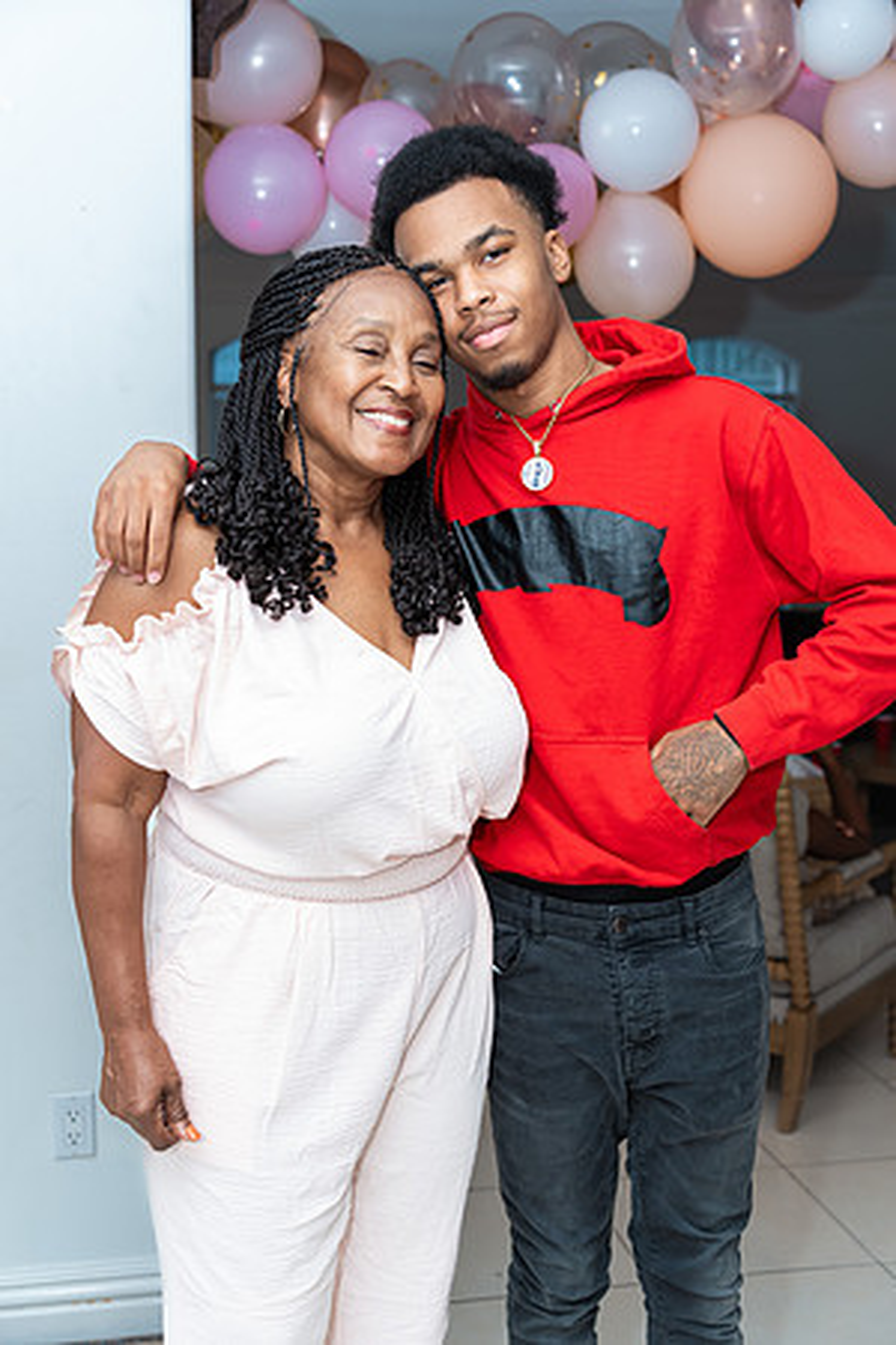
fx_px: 1531
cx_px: 448
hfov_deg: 32.6
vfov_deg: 47.4
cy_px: 672
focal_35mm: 41
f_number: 3.5
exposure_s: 1/250
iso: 800
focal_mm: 41
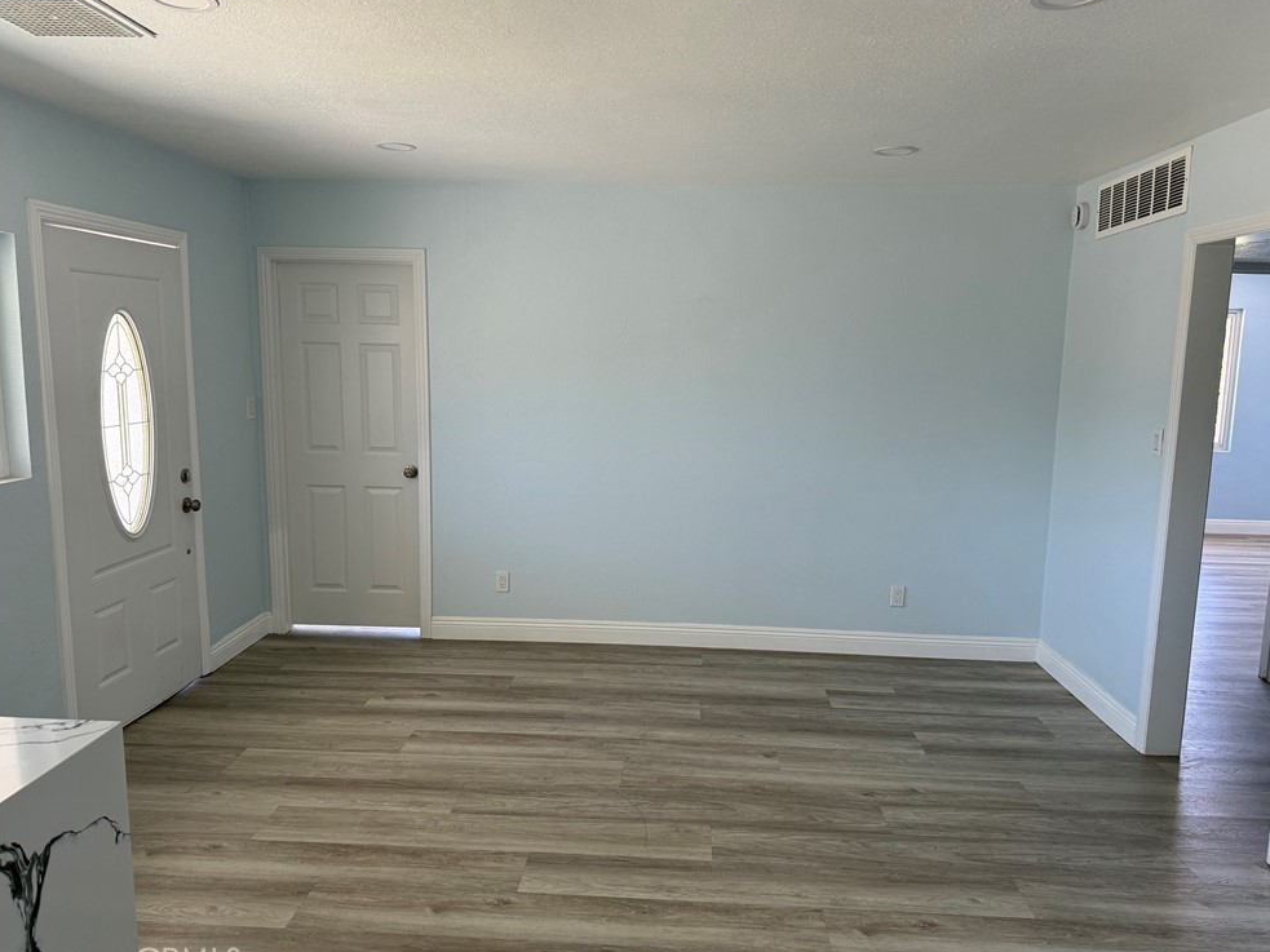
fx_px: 917
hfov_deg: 69.4
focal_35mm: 25
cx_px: 629
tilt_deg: -7.8
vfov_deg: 54.9
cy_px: 482
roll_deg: -1.3
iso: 160
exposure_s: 1/181
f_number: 1.78
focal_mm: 6.76
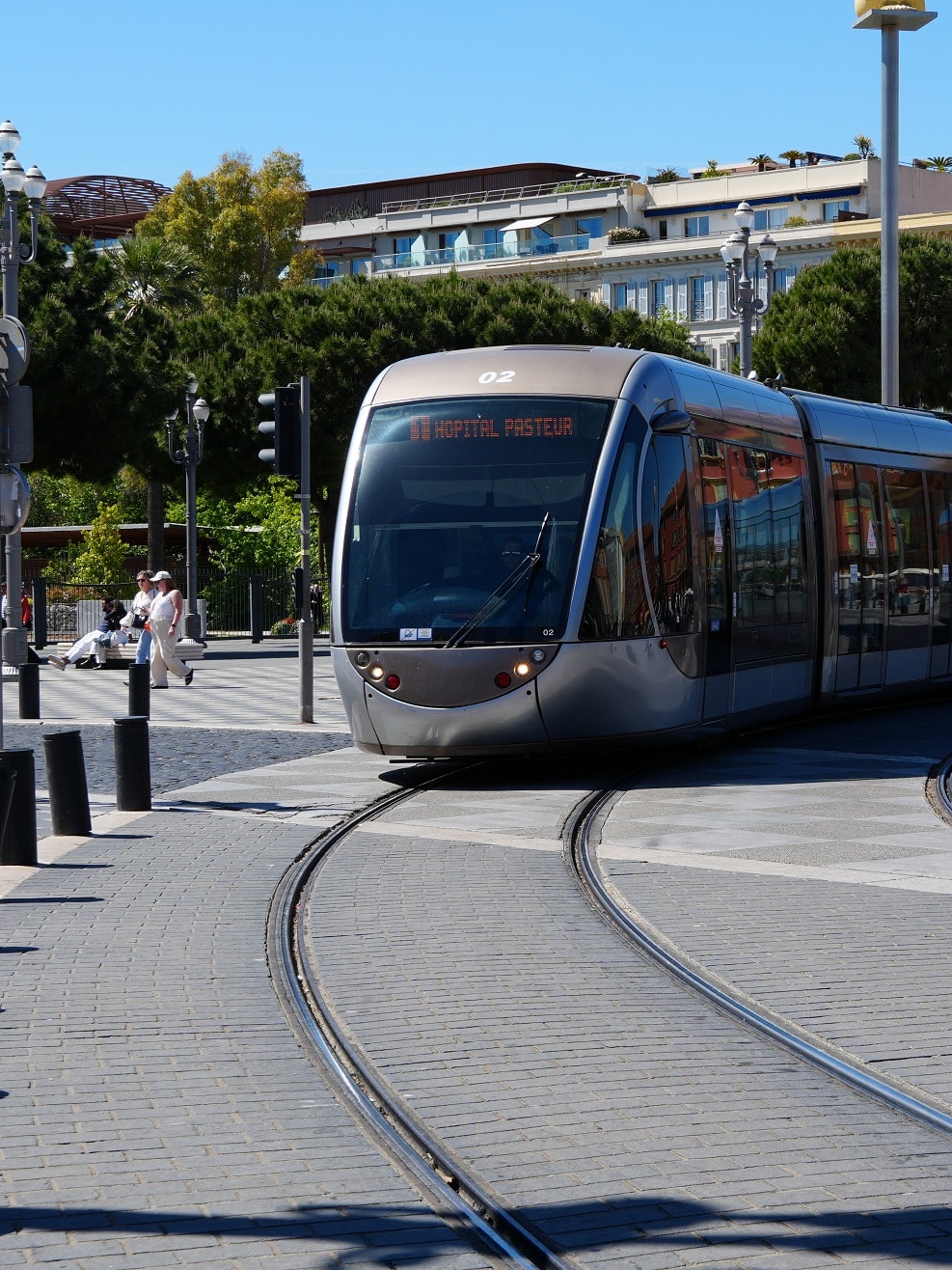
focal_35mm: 77
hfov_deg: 18.8
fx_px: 2814
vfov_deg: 25.4
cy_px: 633
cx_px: 916
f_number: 11
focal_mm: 35
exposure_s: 1/125
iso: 100
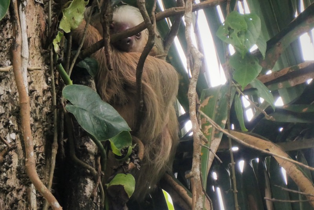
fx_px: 4709
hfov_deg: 3.8
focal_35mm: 540
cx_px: 157
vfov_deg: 2.5
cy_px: 105
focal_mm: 132
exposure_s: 1/80
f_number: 6.4
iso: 1600
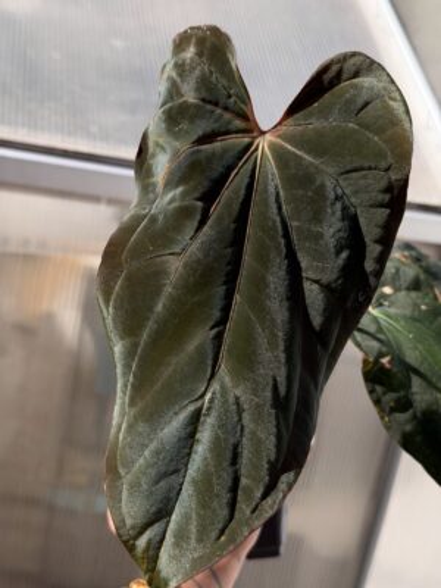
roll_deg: -12.1
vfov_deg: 39.7
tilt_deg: -17.7
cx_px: 220
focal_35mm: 48
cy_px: 294
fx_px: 815
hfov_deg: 30.3
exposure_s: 1/2976
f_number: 1.78
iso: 64
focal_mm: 6.76
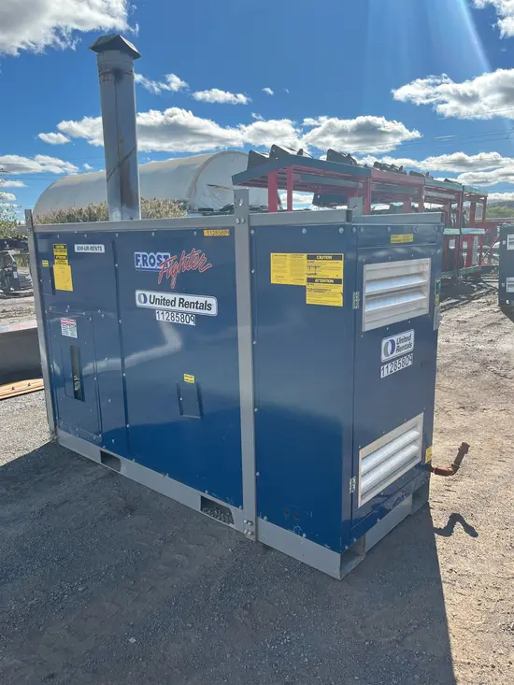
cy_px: 342
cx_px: 257
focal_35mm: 26
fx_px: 515
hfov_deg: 53.1
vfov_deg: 67.3
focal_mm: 5.1
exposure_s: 1/2062
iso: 50
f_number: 1.6
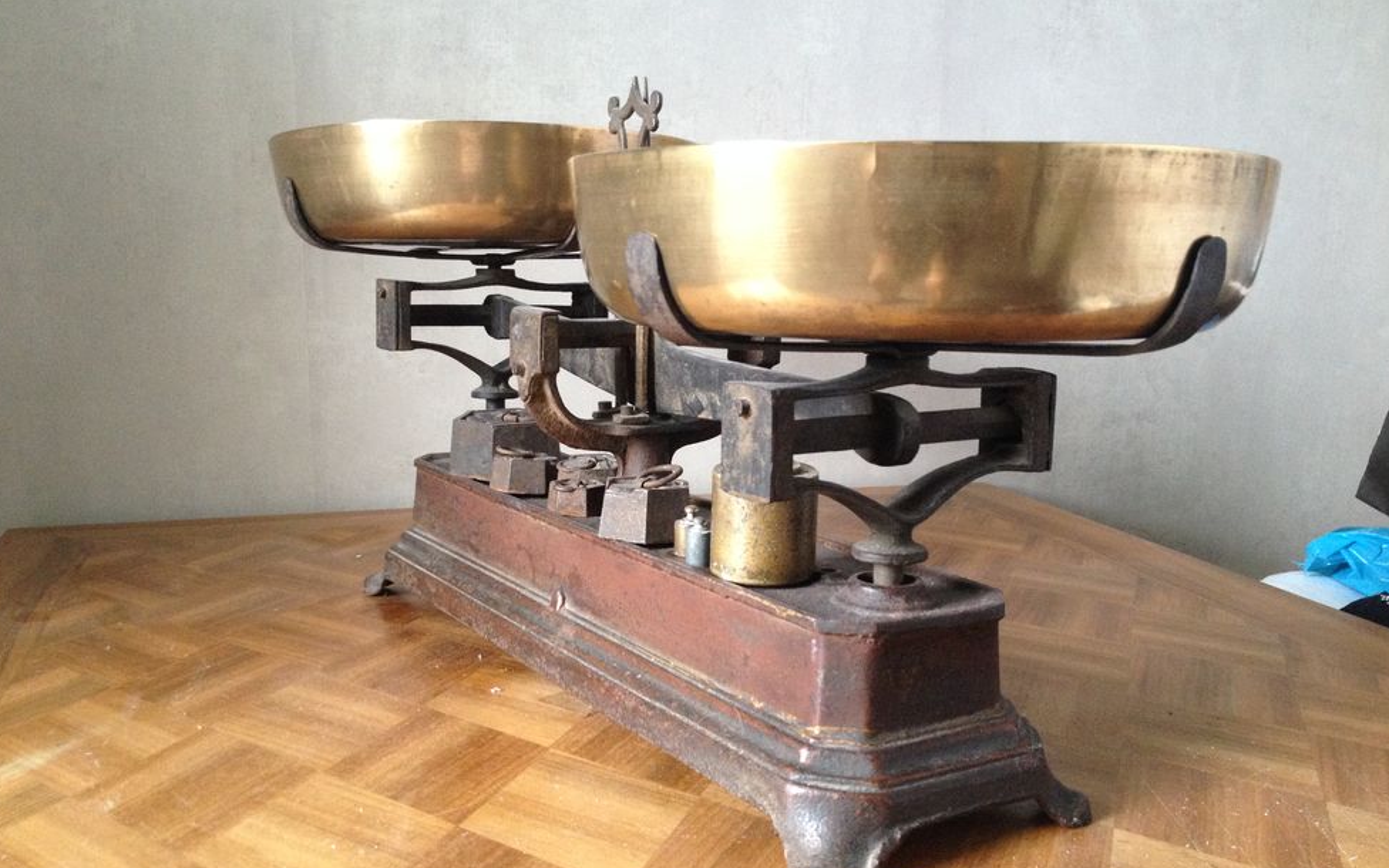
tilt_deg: -11.1
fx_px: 1438
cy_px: 484
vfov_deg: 33.5
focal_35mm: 38
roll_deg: +0.0
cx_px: 702
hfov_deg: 51.5
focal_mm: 4.28
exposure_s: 1/20
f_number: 2.4
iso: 250
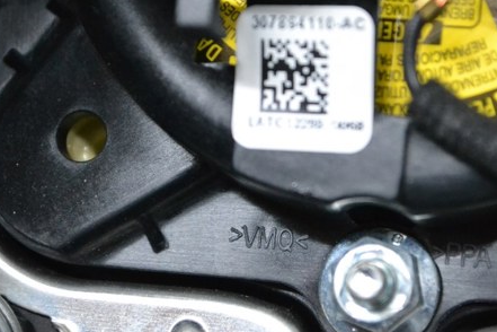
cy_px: 112
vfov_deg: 11.4
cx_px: 274
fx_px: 1653
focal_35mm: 120
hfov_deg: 17.1
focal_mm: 55
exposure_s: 1/125
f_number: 5.6
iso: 3200
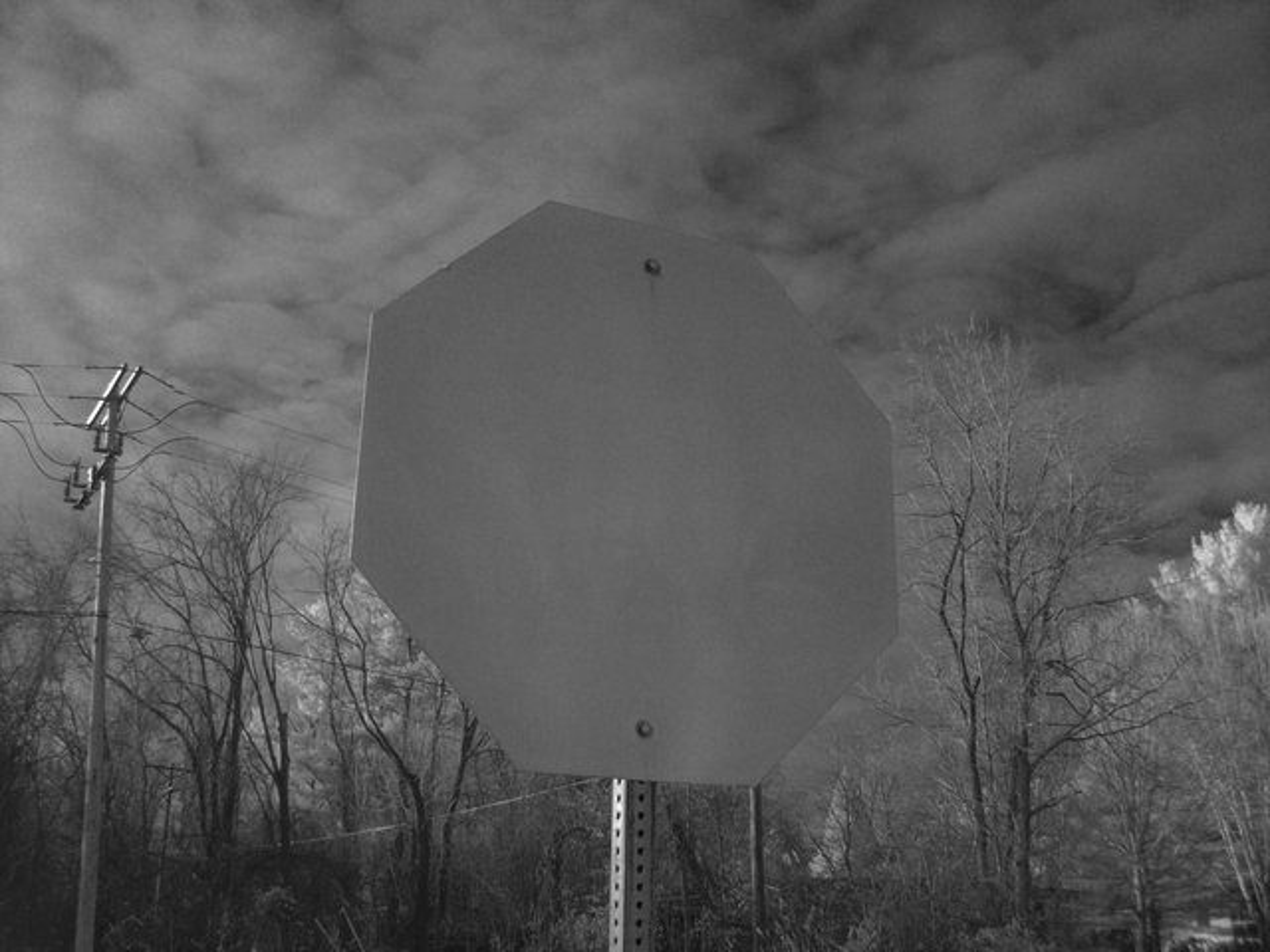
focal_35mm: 34
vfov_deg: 41.8
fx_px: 1247
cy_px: 476
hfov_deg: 54.0
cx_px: 635
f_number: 2.8
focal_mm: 5.7
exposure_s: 1/60.6
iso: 64
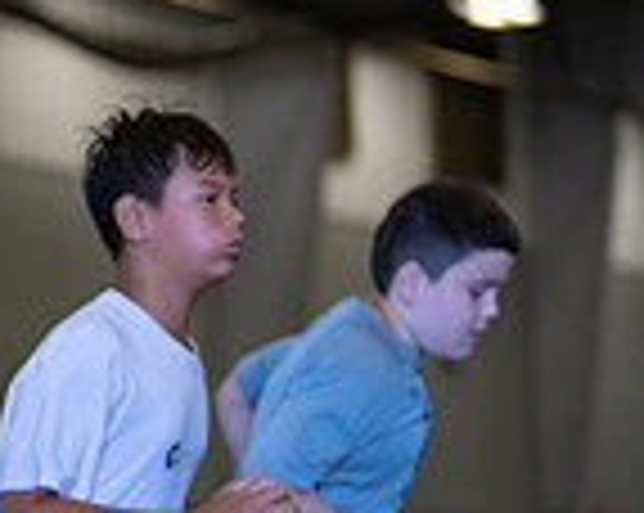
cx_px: -441
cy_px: 472
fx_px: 3978
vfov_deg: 7.4
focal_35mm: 209
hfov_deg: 8.9
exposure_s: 1/1600
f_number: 1.2
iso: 640
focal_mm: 50
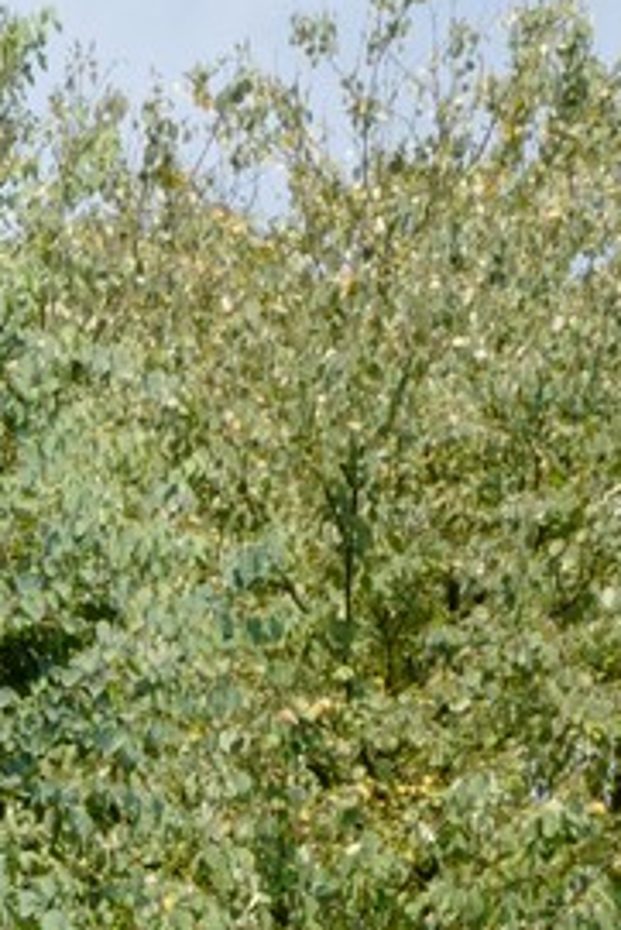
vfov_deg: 10.9
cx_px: -652
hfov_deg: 8.4
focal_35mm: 155
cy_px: 2344
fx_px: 4005
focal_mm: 28
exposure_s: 1/100
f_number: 16
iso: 400
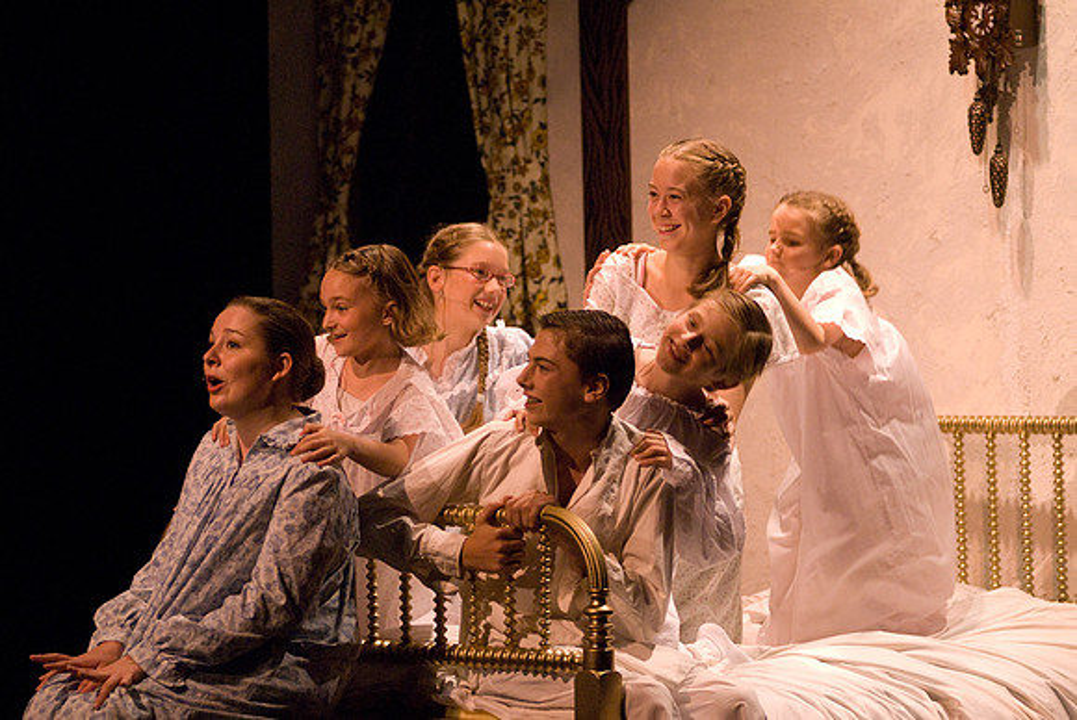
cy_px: 360
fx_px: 5211
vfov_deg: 7.9
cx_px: 538
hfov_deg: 11.8
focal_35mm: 174
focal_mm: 116
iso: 1600
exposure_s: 1/160
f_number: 2.8
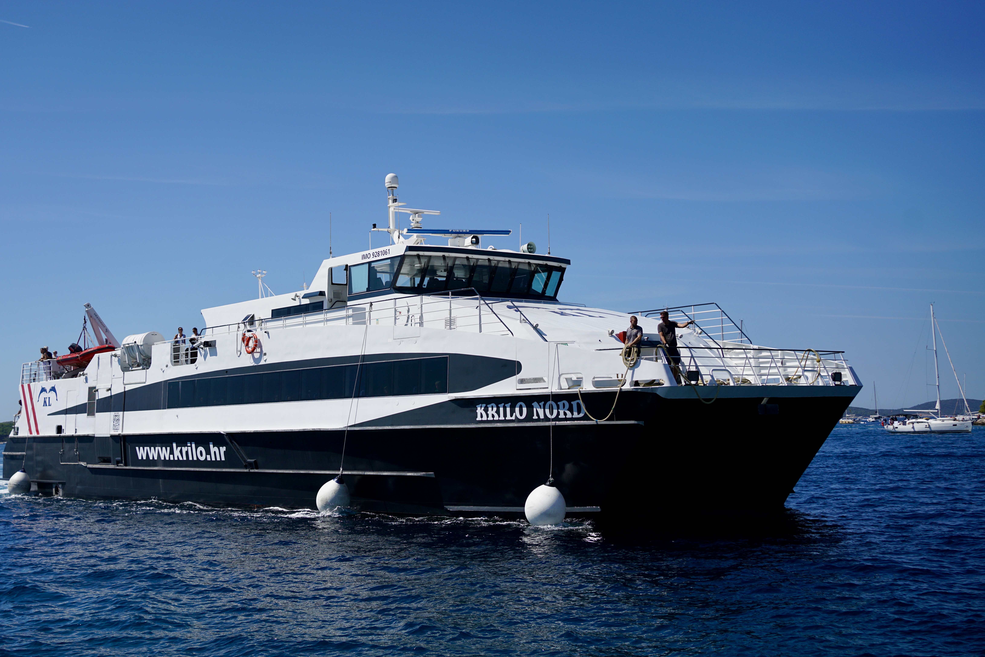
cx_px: 408
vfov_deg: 31.9
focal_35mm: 42
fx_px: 1149
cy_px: 314
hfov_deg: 46.2
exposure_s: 1/4000
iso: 200
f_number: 4
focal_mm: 35
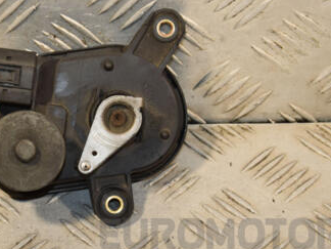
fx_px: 1683
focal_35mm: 176
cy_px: 97
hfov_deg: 11.2
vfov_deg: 8.4
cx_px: 81
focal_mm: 66
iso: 800
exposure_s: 1/200
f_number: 6.3
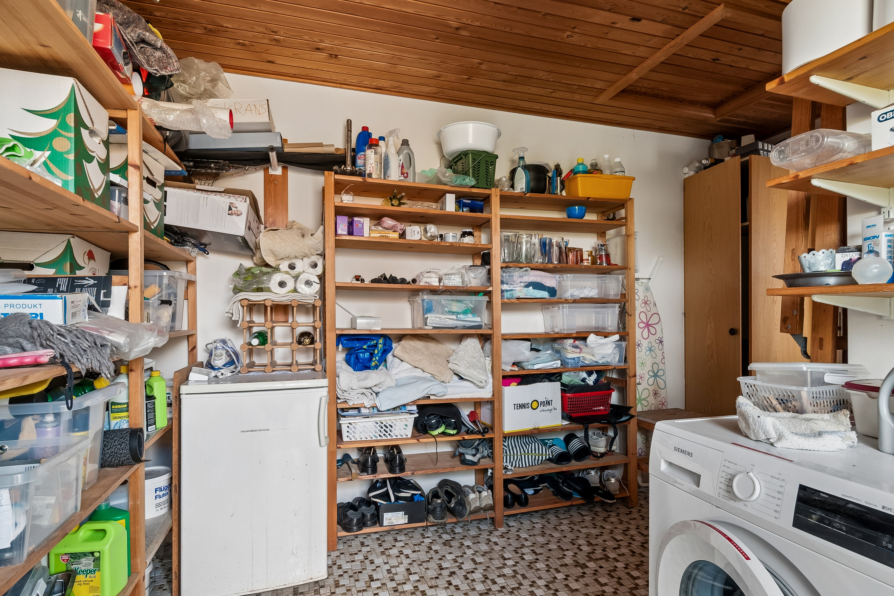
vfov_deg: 67.4
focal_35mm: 18
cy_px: 298
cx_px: 447
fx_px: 447
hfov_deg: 90.0
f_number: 10
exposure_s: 1/6
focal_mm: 12
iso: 200
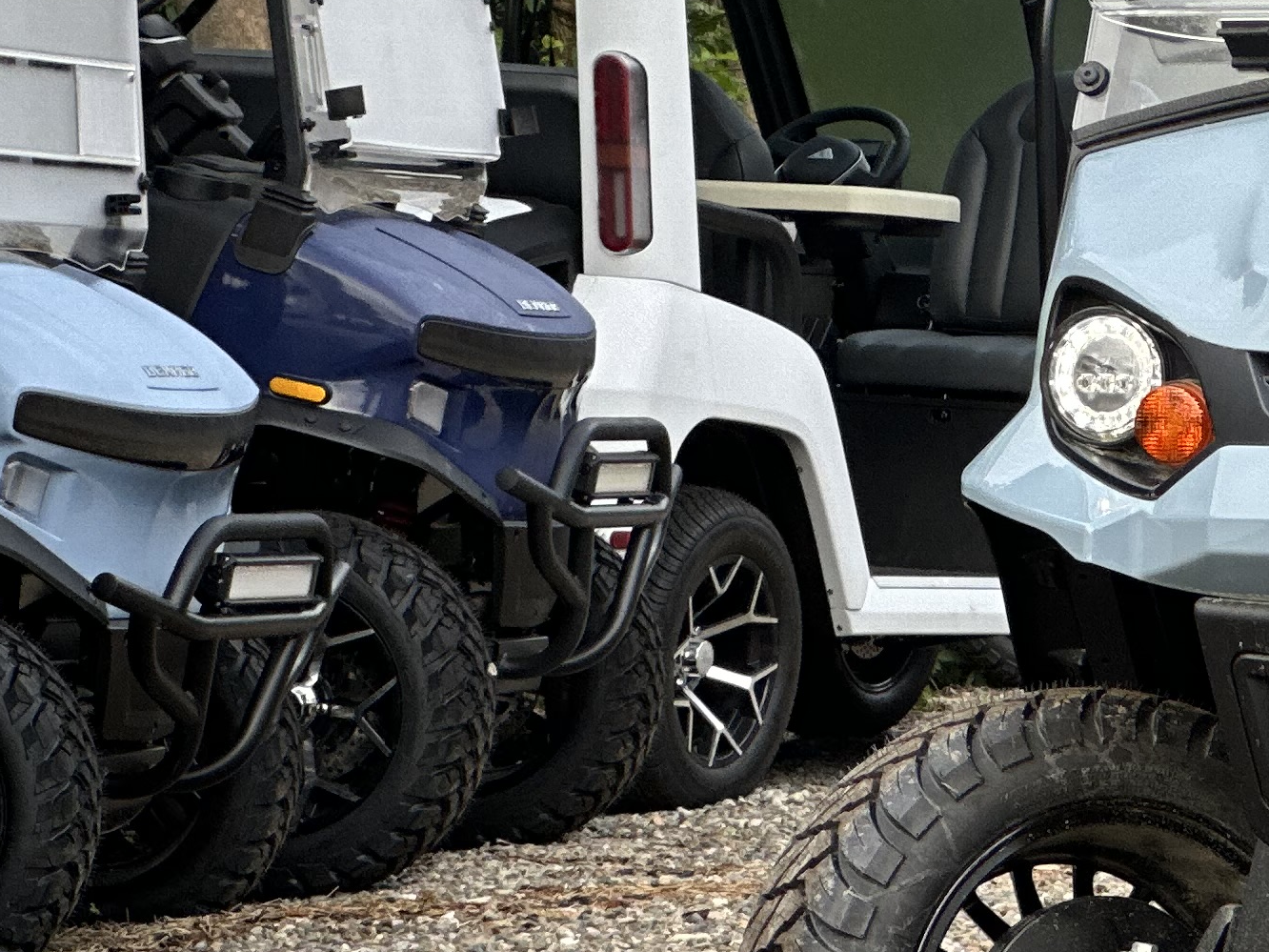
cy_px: 253
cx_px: 1917
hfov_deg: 8.3
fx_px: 8542
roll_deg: +0.2
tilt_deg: +0.5
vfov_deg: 6.4
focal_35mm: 233
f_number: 2.8
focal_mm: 9
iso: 50
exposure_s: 1/121
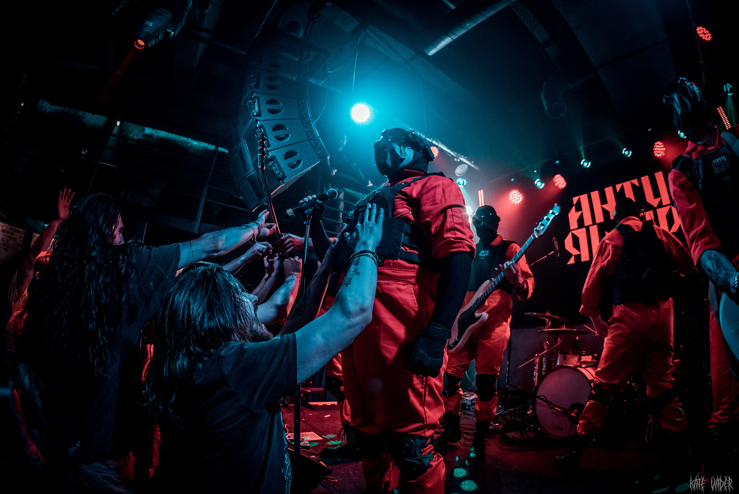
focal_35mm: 15
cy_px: 247
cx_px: 370
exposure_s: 1/320
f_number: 3.5
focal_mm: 15
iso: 3200
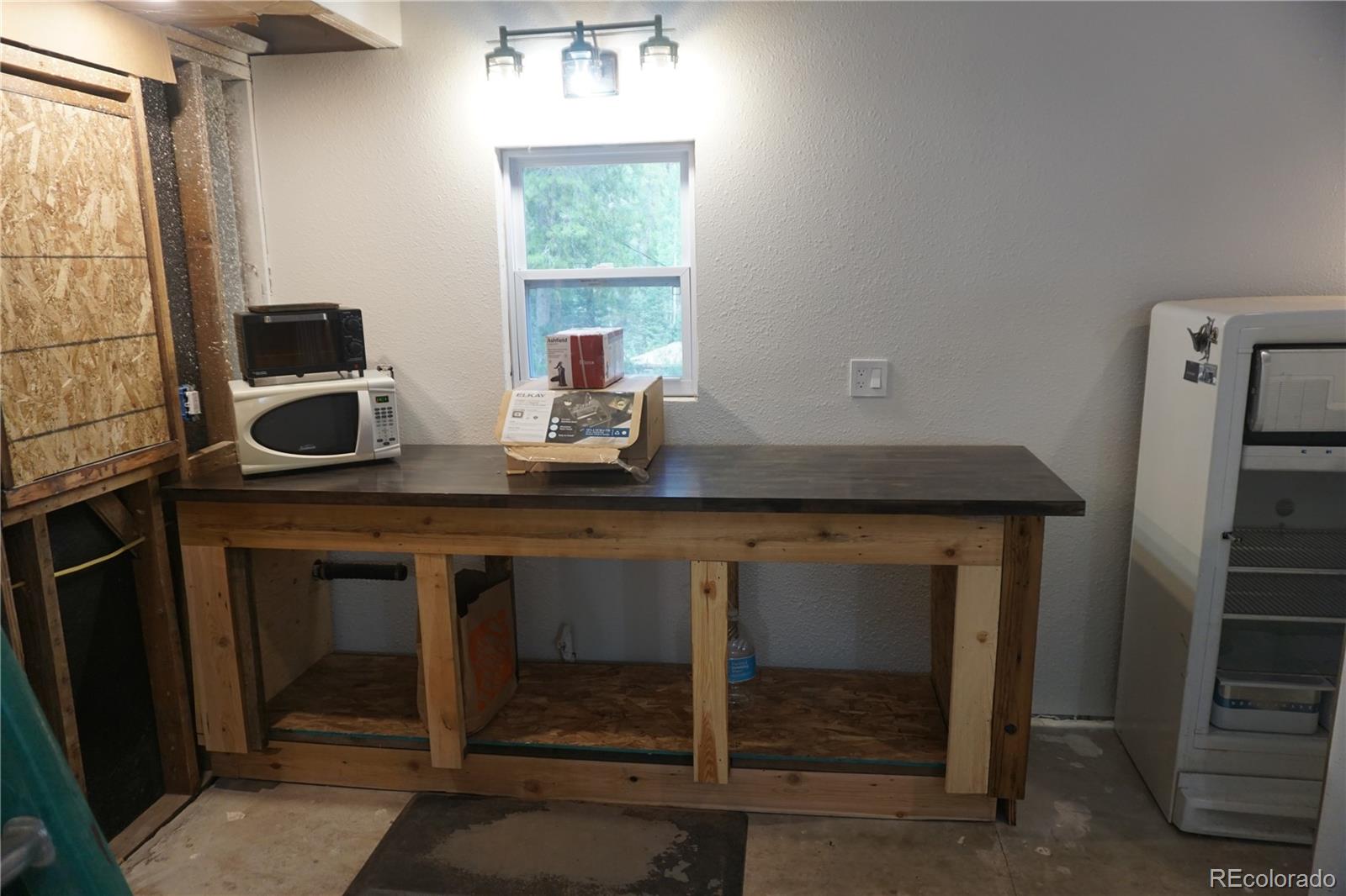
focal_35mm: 24
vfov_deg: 53.1
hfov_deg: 73.8
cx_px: 673
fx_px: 897
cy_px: 448
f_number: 3.5
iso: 500
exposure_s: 1/60
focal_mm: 16
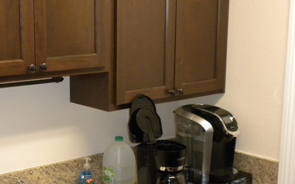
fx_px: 547
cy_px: 116
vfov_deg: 19.1
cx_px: 72
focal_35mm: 68
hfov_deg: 29.7
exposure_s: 1/39.1
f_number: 3.5
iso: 400
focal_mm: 6.6
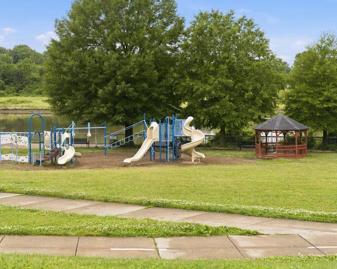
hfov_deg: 30.5
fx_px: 618
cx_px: 144
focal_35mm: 62
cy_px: 134
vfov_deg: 24.6
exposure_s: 1/80
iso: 100
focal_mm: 54
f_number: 4.5
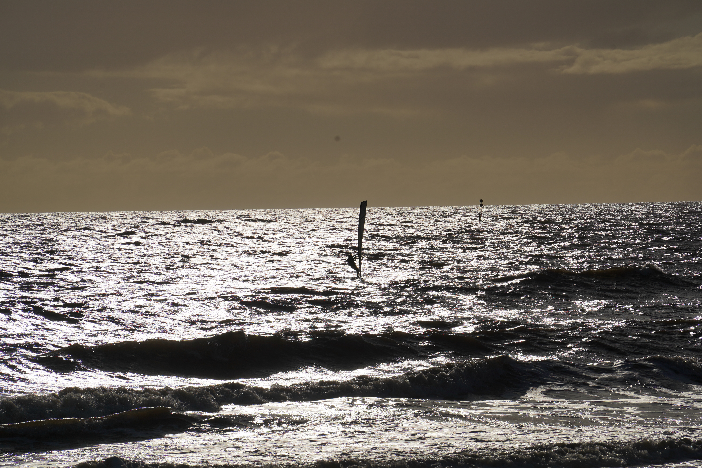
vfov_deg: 6.9
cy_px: 234
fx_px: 3900
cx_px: 351
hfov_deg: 10.3
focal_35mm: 200
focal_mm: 200
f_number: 11
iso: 100
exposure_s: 1/4000
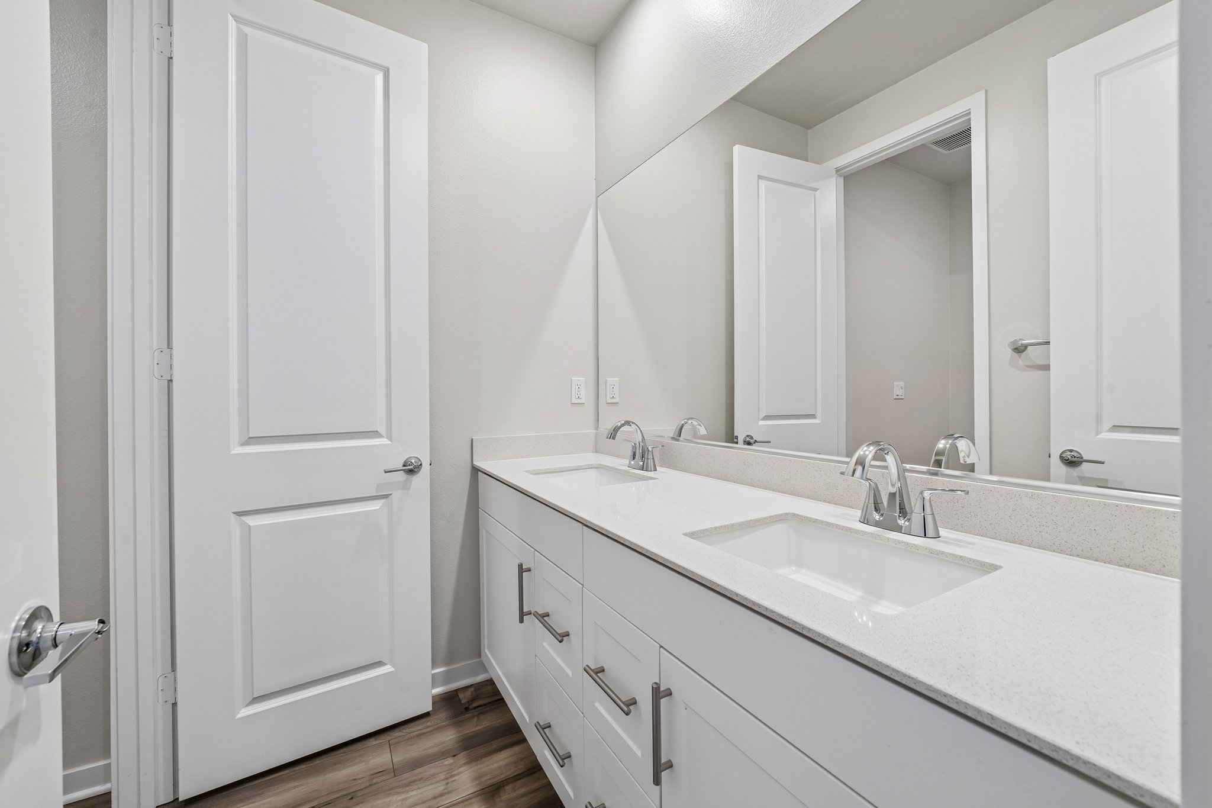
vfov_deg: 85.4
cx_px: 606
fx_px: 438
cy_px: 404
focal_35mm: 13
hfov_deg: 108.3
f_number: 9
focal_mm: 13
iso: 400
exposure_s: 1/15
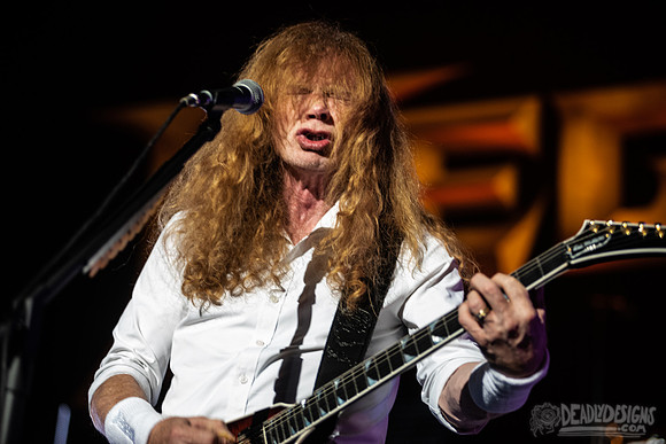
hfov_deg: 18.6
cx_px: 333
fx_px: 2035
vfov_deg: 12.5
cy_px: 222
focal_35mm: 110
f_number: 3.2
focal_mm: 110
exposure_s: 1/160
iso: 2000
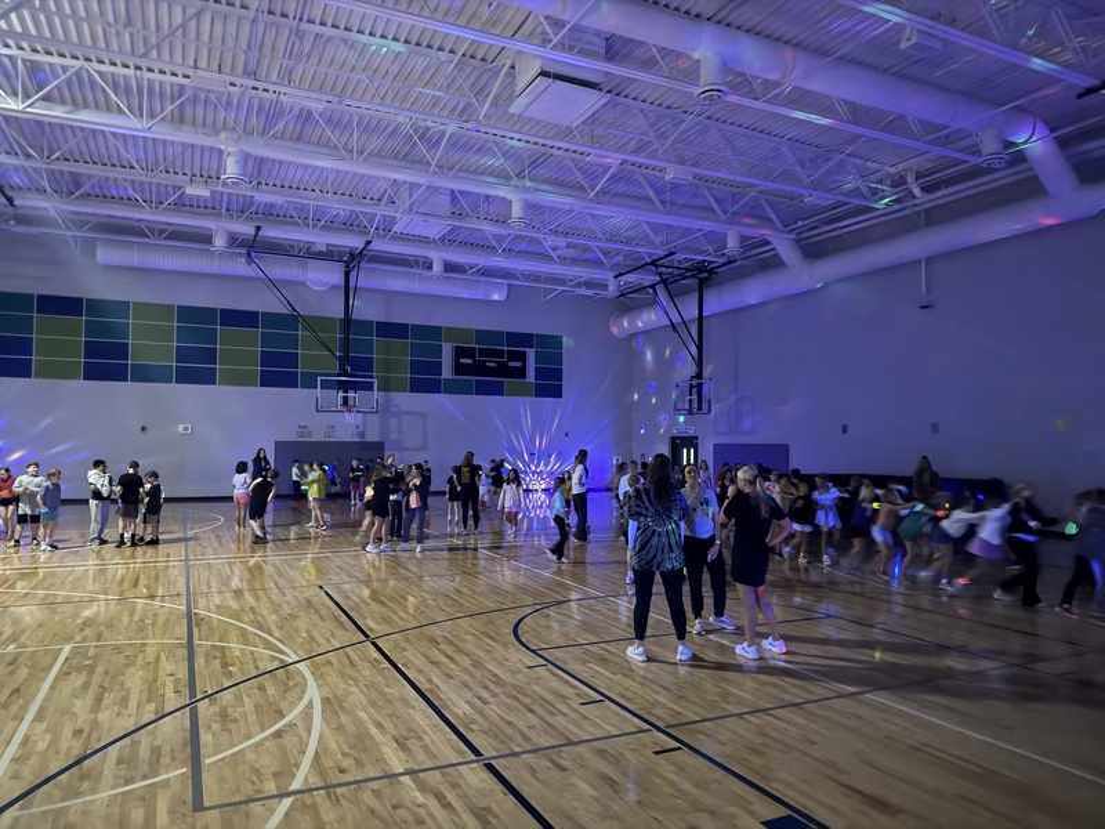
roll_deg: +0.3
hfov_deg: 71.6
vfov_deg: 56.8
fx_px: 766
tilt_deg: +3.0
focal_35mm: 24
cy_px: 414
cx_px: 552
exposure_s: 1/15
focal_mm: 6.76
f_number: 1.78
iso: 1600
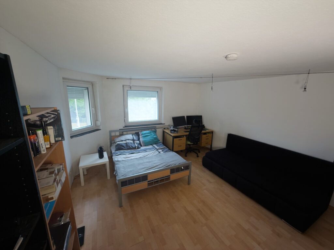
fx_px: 135
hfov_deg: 102.1
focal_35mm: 14
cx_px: 167
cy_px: 125
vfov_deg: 85.7
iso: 64
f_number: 2.2
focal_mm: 2.2
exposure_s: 1/85
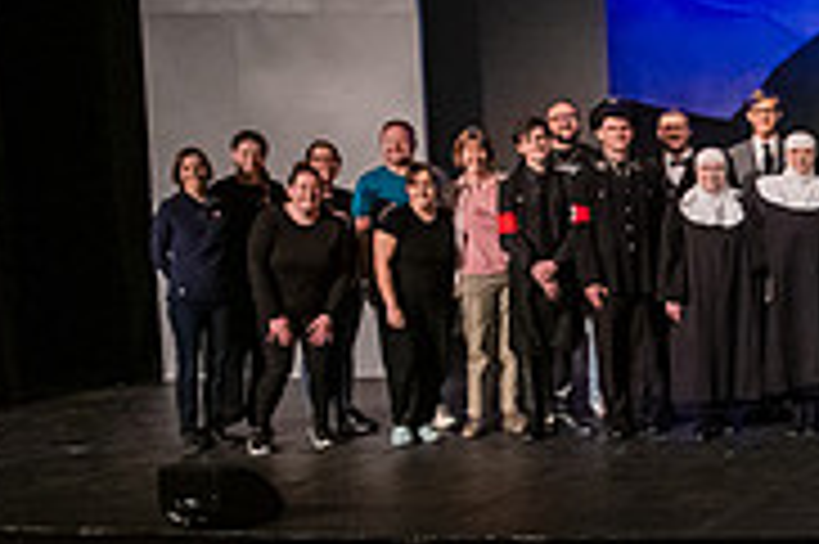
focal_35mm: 102
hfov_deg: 18.2
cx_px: 1166
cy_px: 353
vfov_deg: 13.4
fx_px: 2318
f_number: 4
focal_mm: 32
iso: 5000
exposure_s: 1/250
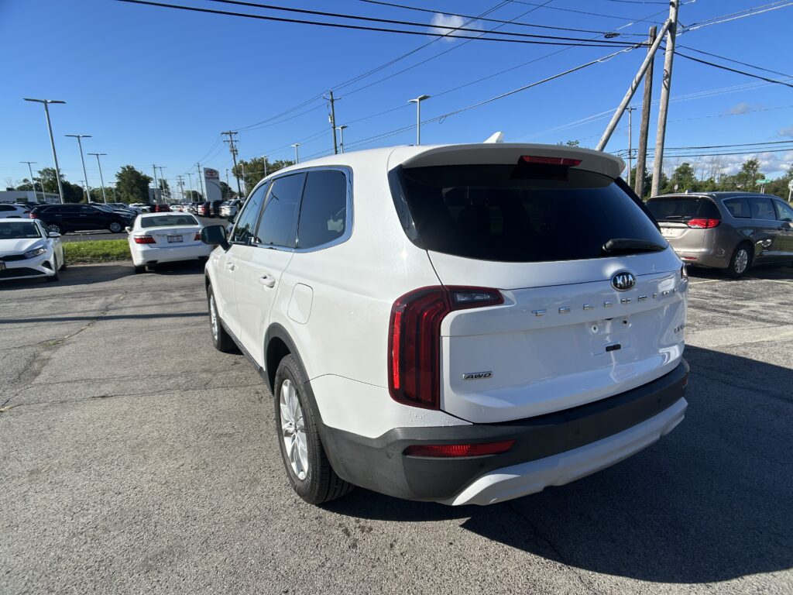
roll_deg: +0.9
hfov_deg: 67.3
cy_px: 298
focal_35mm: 26
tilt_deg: -11.6
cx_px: 396
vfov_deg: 53.1
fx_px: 596
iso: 50
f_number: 1.5
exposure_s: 1/5076
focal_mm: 5.7
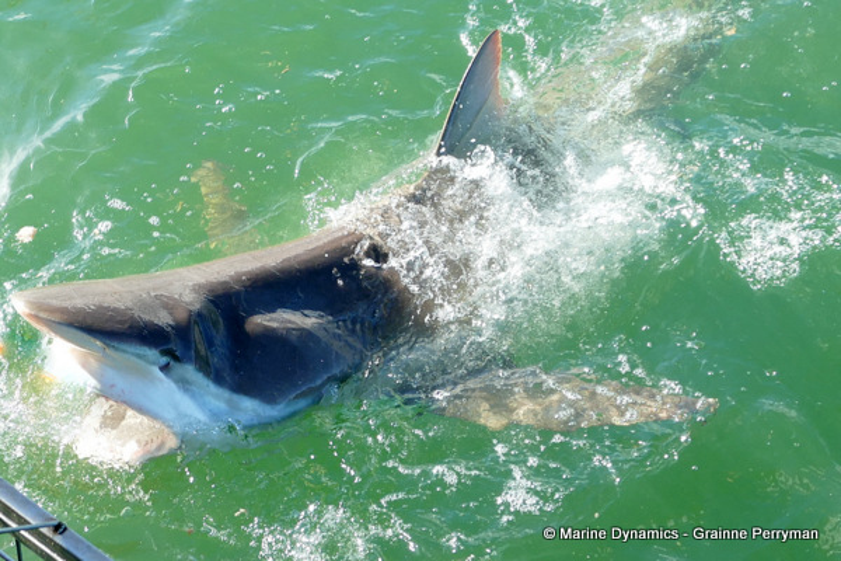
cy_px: 280
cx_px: 420
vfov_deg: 38.9
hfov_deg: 55.8
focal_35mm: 34
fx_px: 794
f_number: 3.1
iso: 125
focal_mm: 12.38
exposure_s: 1/500
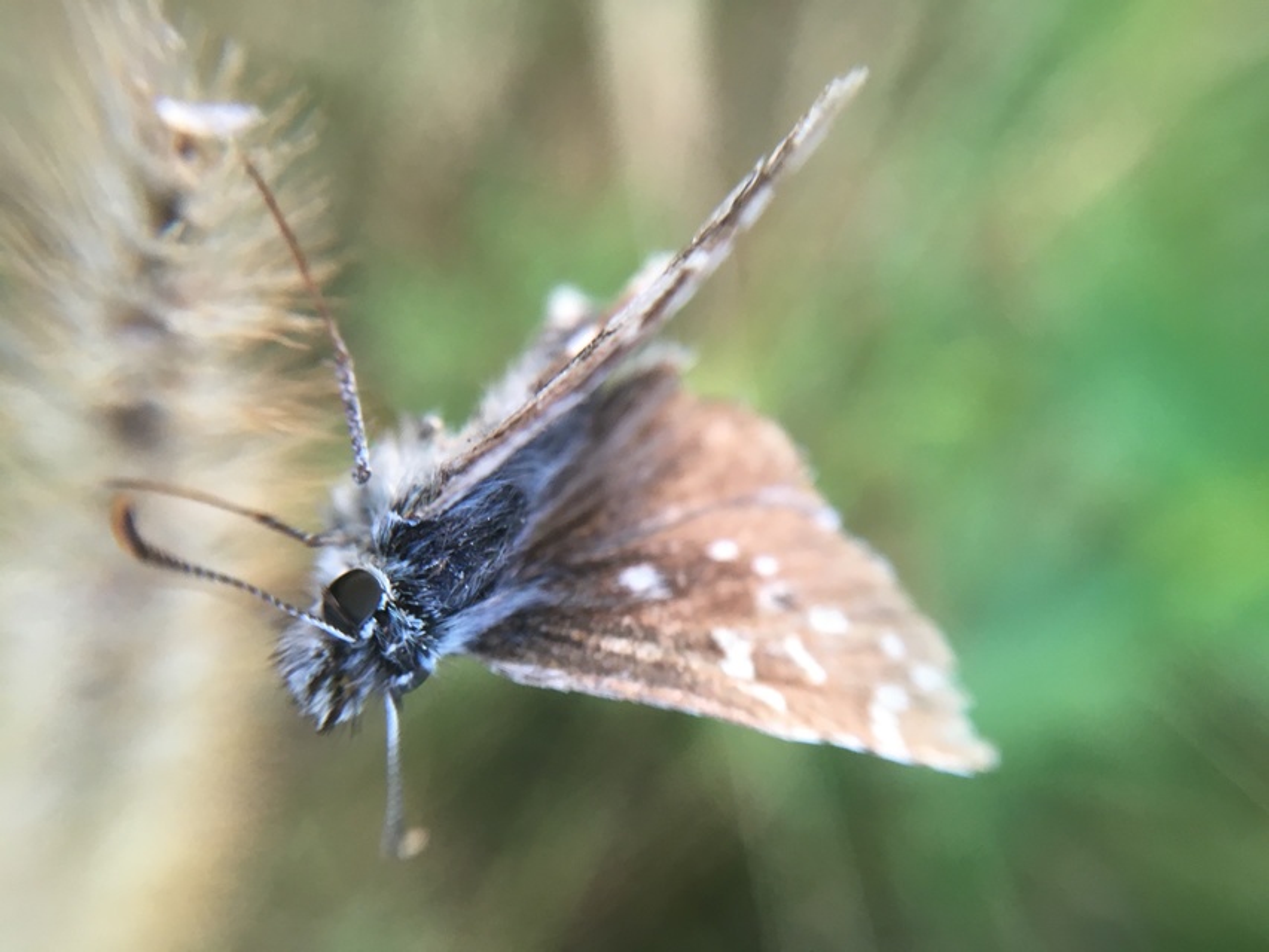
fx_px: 1063
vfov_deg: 48.2
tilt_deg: -77.5
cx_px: 634
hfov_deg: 61.7
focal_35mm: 29
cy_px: 476
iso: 40
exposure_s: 1/33
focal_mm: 4.15
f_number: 2.2
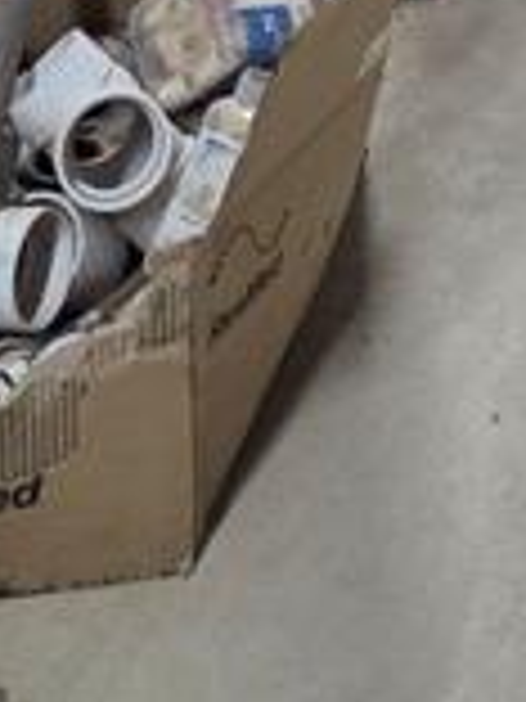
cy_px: -788
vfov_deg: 14.1
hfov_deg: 12.2
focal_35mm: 113
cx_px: 895
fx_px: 2289
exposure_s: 1/120
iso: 160
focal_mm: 5.4
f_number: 1.8
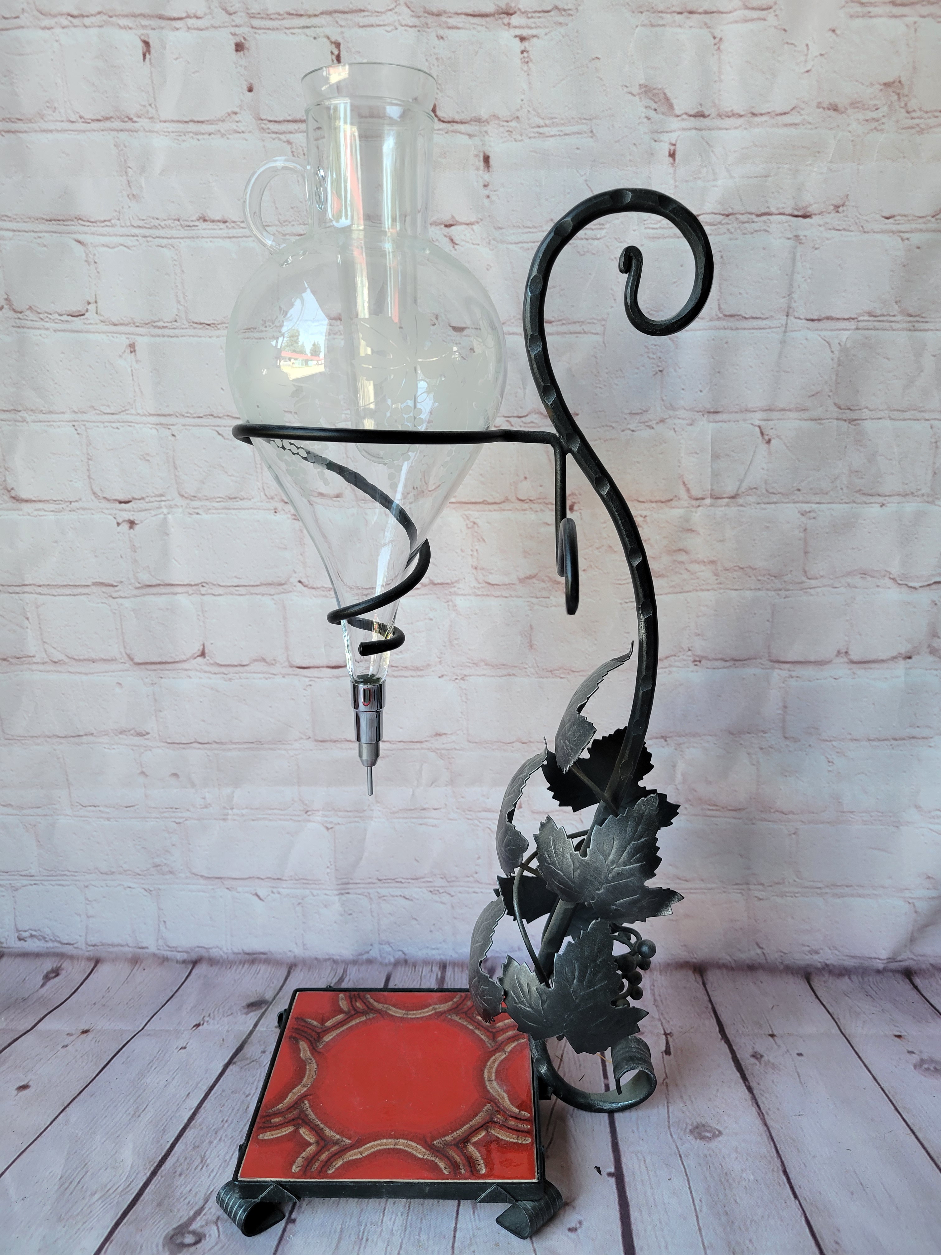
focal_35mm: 26
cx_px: 470
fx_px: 942
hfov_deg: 53.1
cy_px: 628
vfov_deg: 67.3
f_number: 1.8
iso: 80
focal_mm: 5.4
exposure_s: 1/120
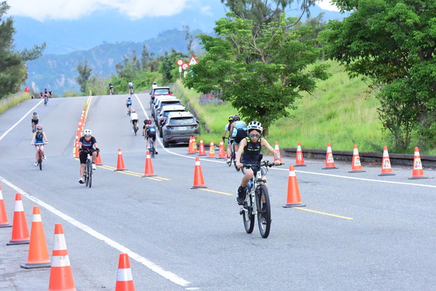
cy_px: 139
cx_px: 266
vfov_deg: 9.2
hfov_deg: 13.8
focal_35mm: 149
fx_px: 1806
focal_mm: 110
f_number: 11
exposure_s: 1/2000
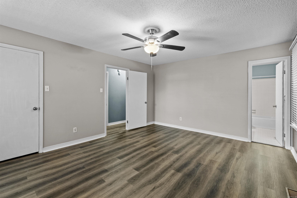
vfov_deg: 77.3
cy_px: 99
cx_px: 148
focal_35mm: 15
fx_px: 124
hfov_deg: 100.4
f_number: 5.6
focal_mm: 10
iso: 250
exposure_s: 1/2
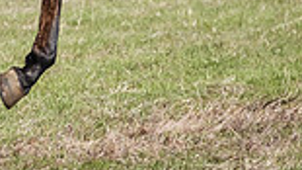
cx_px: -135
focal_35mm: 1014
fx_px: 8116
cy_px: -82
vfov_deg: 1.2
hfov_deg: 2.1
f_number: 3.6
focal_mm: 140
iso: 320
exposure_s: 1/2400
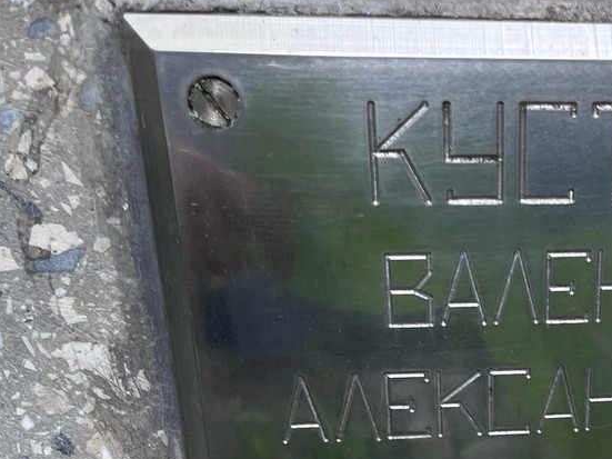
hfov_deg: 27.1
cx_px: 602
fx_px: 1202
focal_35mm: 68
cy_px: 595
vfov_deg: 19.9
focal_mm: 5.1
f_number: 1.6
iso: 50
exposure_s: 1/121
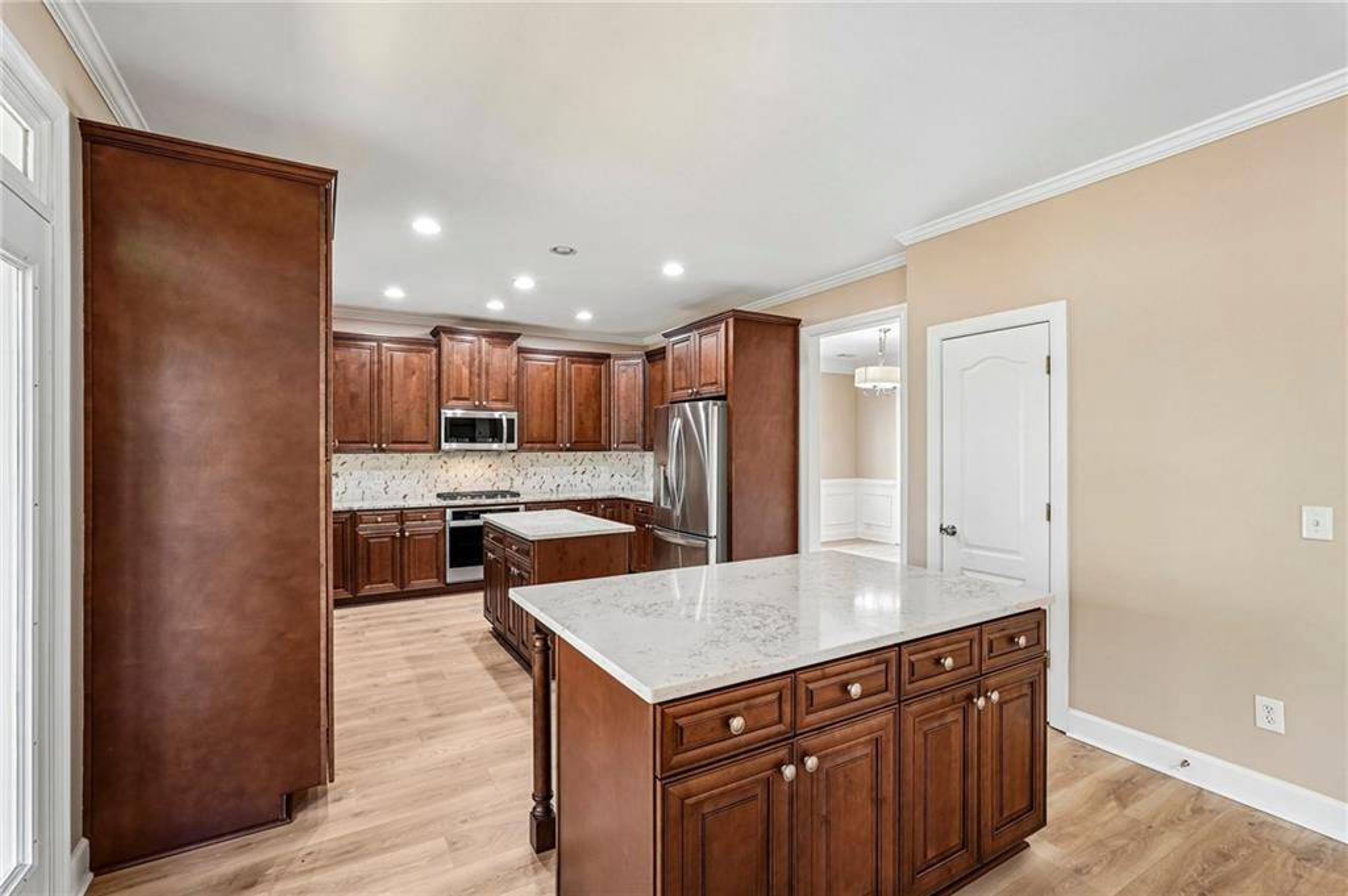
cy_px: 448
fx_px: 617
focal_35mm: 16
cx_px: 674
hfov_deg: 95.0
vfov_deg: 72.0
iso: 800
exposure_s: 1/10
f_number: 8
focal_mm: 16.5
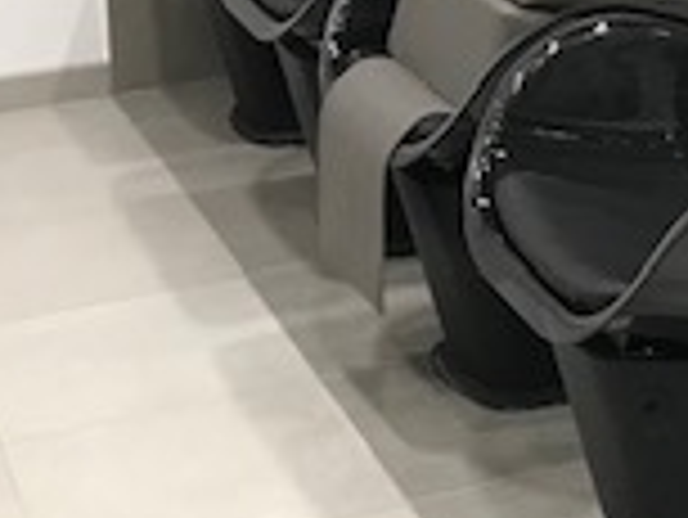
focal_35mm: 117
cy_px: -279
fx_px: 2327
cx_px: 1030
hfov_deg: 15.5
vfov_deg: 12.0
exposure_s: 1/33
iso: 32
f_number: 1.8
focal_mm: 3.99
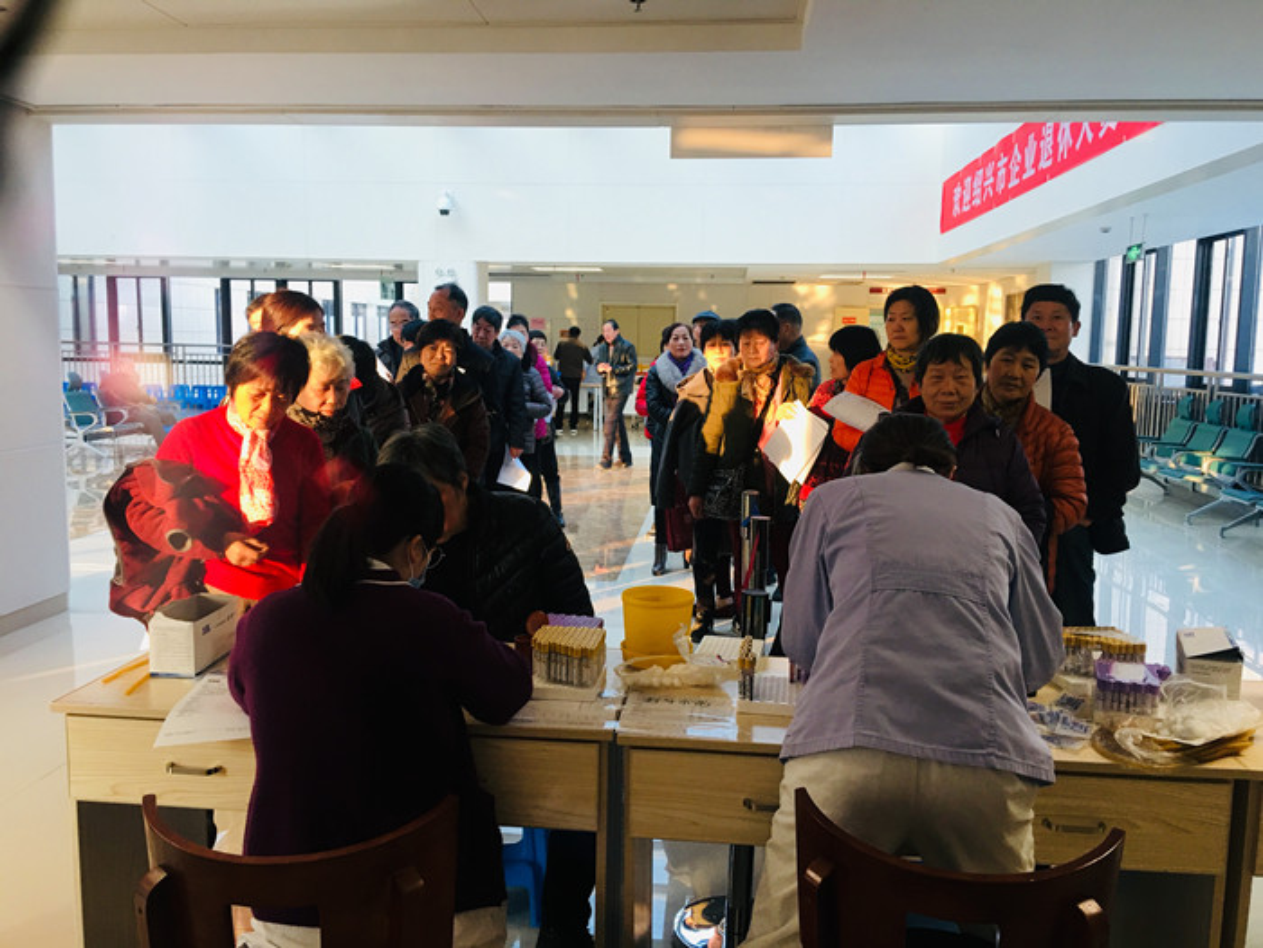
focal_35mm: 29
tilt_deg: -5.9
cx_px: 632
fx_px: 1058
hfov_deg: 61.7
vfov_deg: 48.2
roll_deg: -1.1
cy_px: 474
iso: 40
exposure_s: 1/33
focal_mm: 4.15
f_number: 2.2
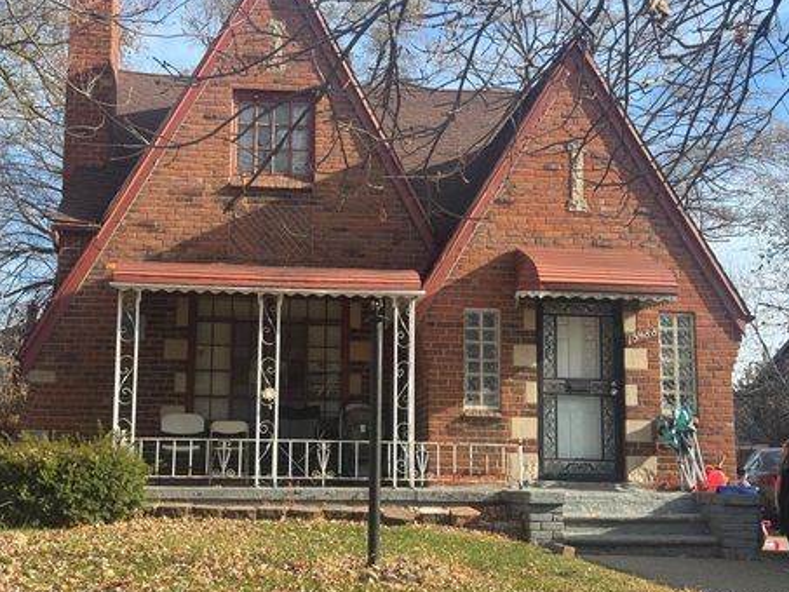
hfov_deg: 36.1
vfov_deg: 27.5
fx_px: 1208
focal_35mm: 53
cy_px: 288
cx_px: 366
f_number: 1.78
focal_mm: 6.76
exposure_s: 1/1560
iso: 64
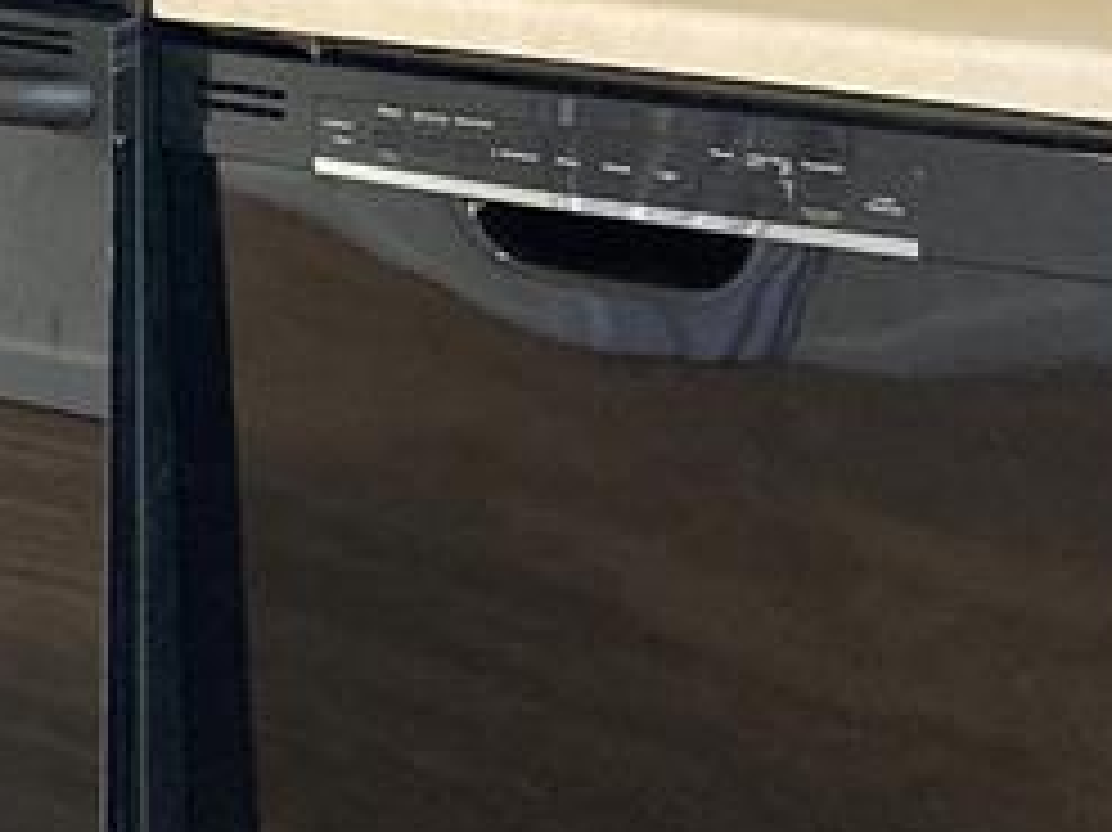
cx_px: -990
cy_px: -510
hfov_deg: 14.6
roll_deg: +0.1
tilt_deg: +0.2
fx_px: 3725
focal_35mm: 116
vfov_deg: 12.0
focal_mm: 3.99
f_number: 1.8
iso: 160
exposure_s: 1/60
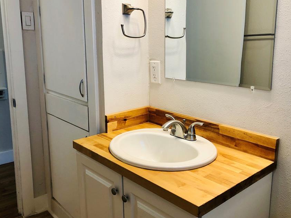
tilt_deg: -10.7
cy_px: 100
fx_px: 286
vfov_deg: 41.7
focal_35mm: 34
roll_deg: +0.3
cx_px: 157
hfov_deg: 53.9
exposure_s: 1/40
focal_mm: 4
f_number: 1.8
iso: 25
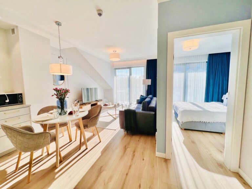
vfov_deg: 89.9
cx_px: 126
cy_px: 94
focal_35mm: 13
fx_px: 95
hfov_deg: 106.2
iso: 32
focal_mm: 1.57
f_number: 1.8
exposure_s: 1/513
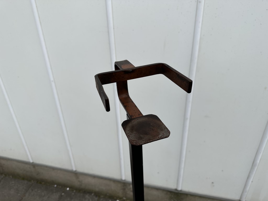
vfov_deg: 56.8
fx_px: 186
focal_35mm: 24
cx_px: 134
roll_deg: +3.4
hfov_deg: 71.6
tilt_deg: -27.4
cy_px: 100
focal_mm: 6.86
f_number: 1.78
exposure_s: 1/1083
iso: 80
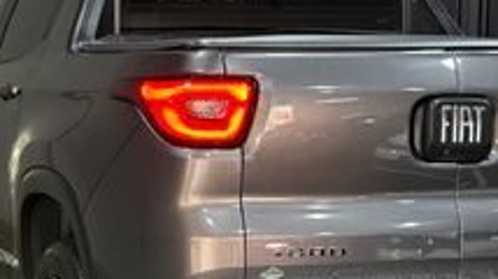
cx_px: 254
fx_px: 1517
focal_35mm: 115
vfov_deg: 10.5
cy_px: 177
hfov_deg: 18.6
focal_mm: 6.76
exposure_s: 1/40
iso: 250
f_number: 1.78
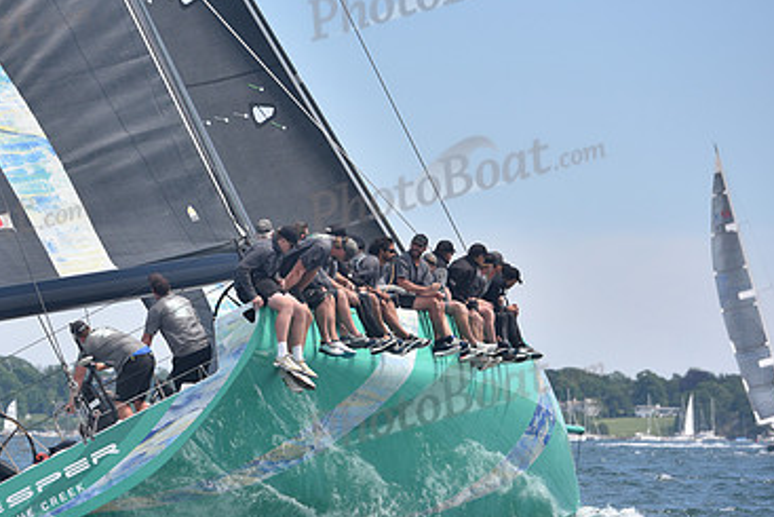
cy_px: 320
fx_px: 5269
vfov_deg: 5.6
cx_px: 200
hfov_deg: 8.4
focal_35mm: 245
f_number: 5
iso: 320
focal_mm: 155
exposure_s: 1/800
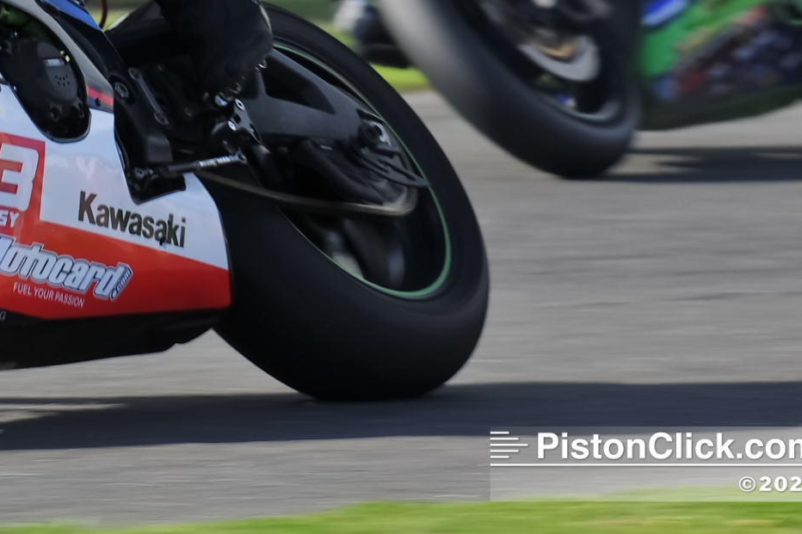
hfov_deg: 3.2
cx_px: 38
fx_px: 14343
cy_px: 17
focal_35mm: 644
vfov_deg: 2.1
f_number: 9
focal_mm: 300
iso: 100
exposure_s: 1/160
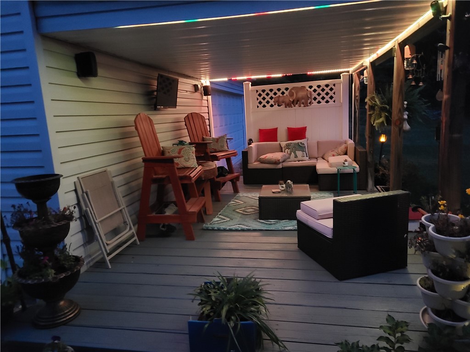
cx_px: 235
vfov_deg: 53.1
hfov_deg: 67.3
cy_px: 176
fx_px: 353
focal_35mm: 26
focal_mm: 5.4
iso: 1250
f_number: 1.8
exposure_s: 1/10
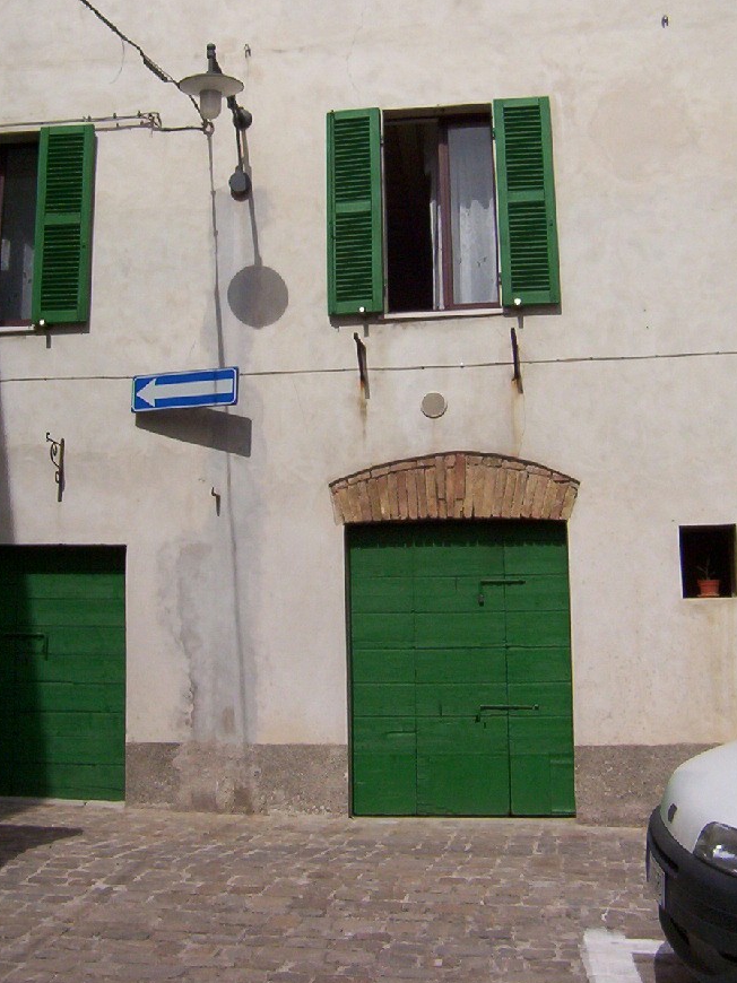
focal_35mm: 49
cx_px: 323
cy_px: 319
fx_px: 1392
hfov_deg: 29.6
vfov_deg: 38.4
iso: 100
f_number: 5.24
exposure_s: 1/1701
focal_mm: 5.54
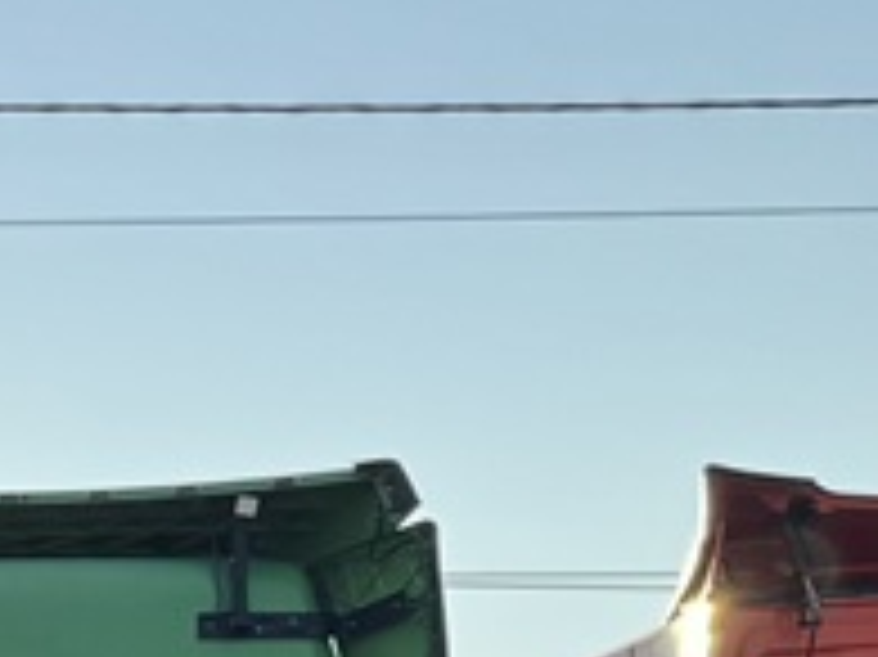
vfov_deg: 8.1
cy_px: 1642
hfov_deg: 9.5
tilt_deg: -3.9
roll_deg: +0.5
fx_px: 4259
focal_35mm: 168
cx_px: -1655
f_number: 1.78
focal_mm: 6.76
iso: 80
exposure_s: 1/1215
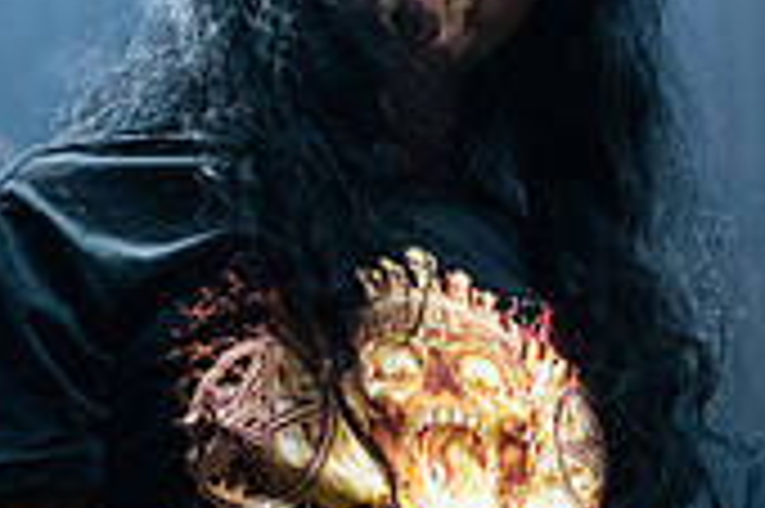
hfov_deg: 8.7
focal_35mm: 237
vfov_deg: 5.8
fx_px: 5031
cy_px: 189
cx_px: 441
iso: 2500
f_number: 3.2
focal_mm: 62
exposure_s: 1/640
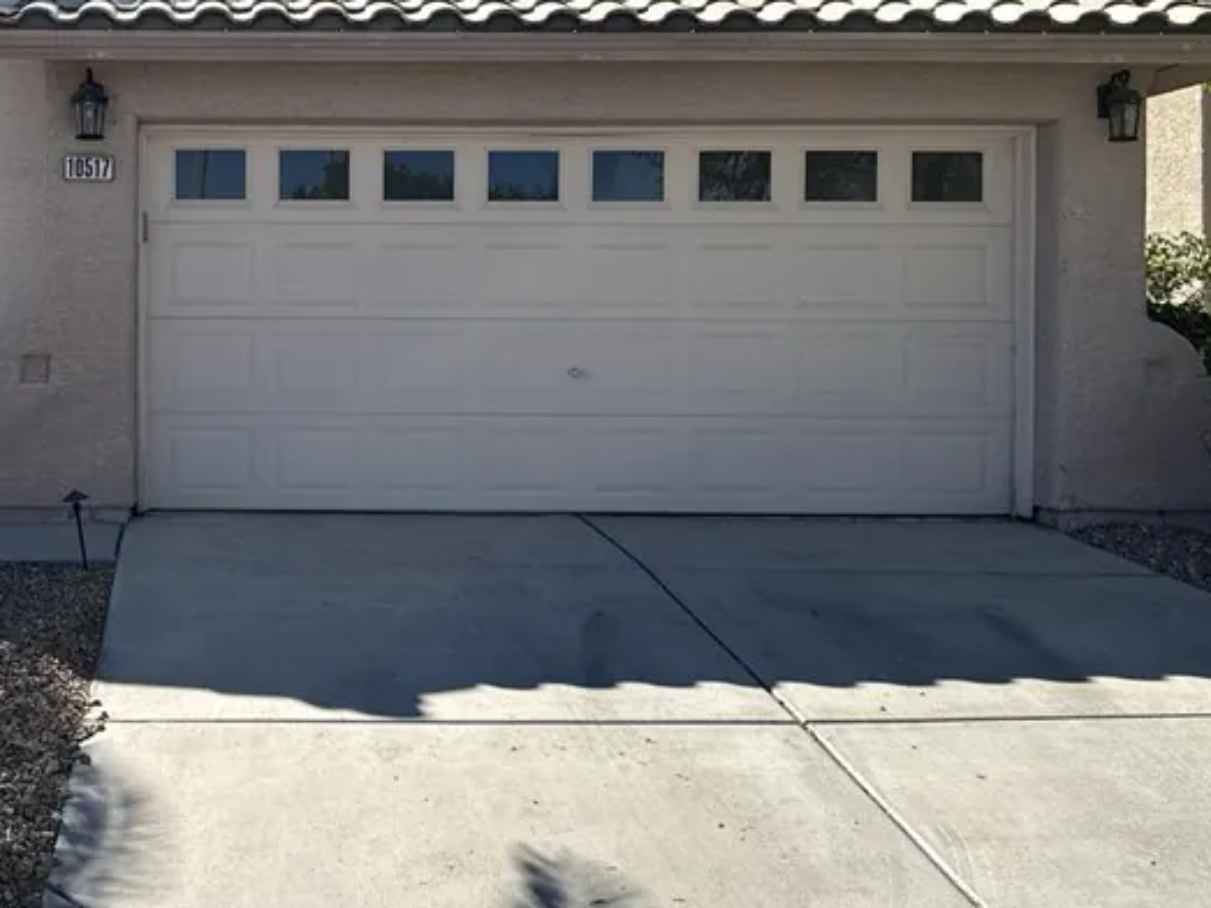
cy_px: 331
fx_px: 1644
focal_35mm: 47
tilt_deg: -1.1
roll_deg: -0.7
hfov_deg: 39.1
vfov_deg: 30.7
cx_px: 262
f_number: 1.78
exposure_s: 1/4310
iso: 80
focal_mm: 6.76
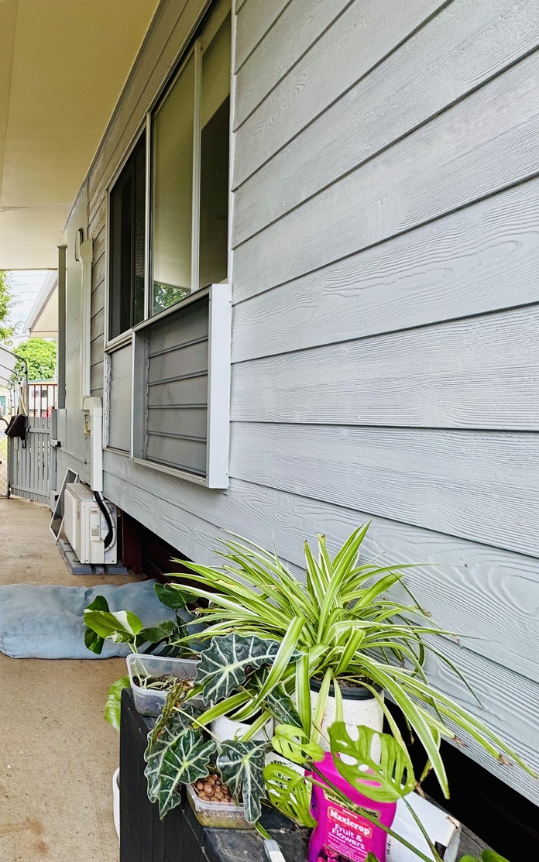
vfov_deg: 85.1
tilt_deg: -2.5
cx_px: -24
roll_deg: +0.3
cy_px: 428
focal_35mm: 20
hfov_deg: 47.2
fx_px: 470
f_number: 2.2
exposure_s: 1/116
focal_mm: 2.22
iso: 40
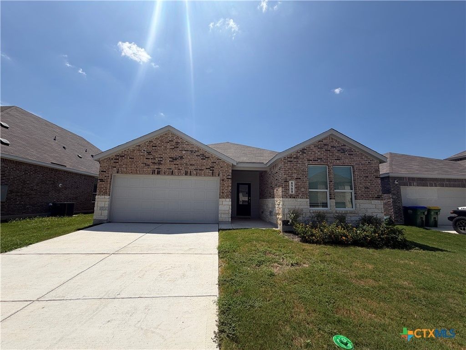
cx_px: 233
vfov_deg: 85.7
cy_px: 175
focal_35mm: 14
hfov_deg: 102.1
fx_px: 188
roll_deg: -1.1
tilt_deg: +6.8
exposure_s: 1/1464
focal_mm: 2.22
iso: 20
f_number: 2.2
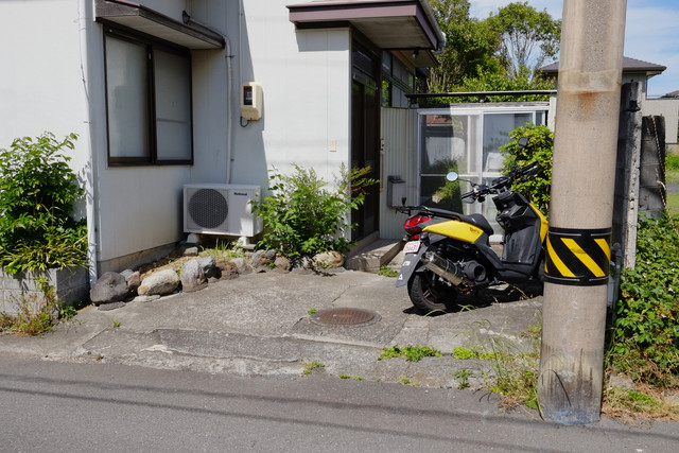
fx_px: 660
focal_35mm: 35
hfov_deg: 54.4
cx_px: 340
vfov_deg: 37.9
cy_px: 226
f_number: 16
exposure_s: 1/350
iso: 800
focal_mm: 23
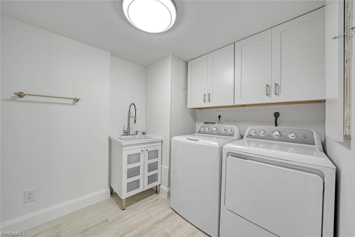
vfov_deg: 90.0
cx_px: 178
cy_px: 118
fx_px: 118
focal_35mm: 12
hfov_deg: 112.6
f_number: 10
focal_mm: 12
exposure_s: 1/10
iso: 160
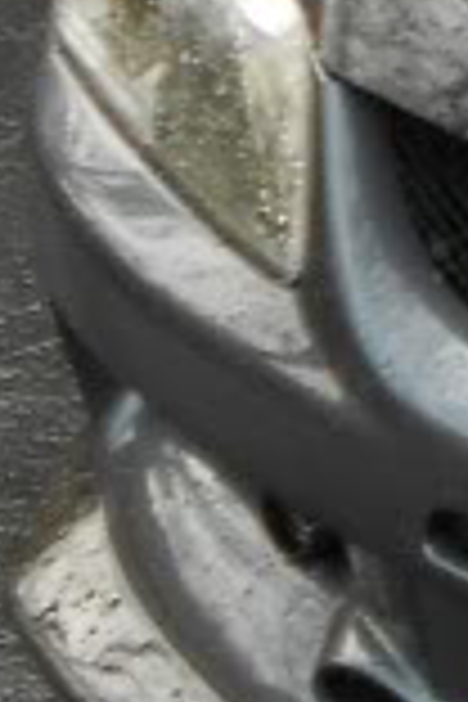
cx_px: 1980
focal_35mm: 293
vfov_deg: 6.9
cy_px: -500
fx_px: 5713
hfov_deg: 4.3
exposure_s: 1/80
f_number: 4.2
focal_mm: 7.7
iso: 80
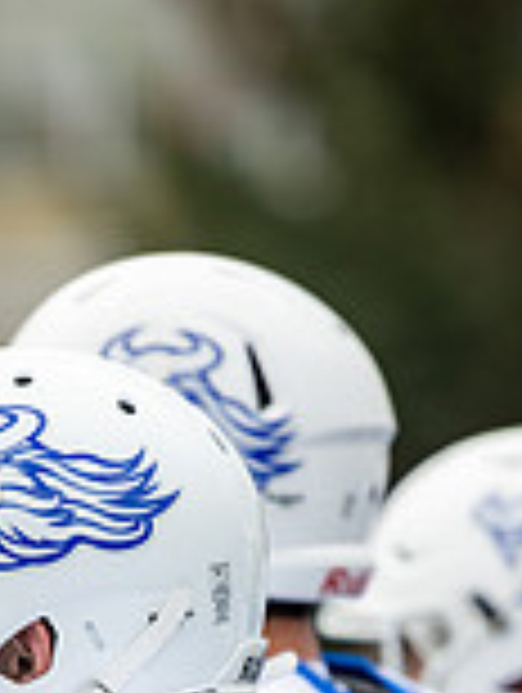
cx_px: 147
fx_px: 16001
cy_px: 760
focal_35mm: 798
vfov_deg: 2.5
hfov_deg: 1.9
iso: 125
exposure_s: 1/1000
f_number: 2.8
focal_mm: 200
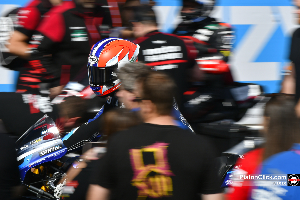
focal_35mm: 300
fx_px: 2500
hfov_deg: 6.9
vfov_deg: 4.6
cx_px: 150
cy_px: 100
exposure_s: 1/50
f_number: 16
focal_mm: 200
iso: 100
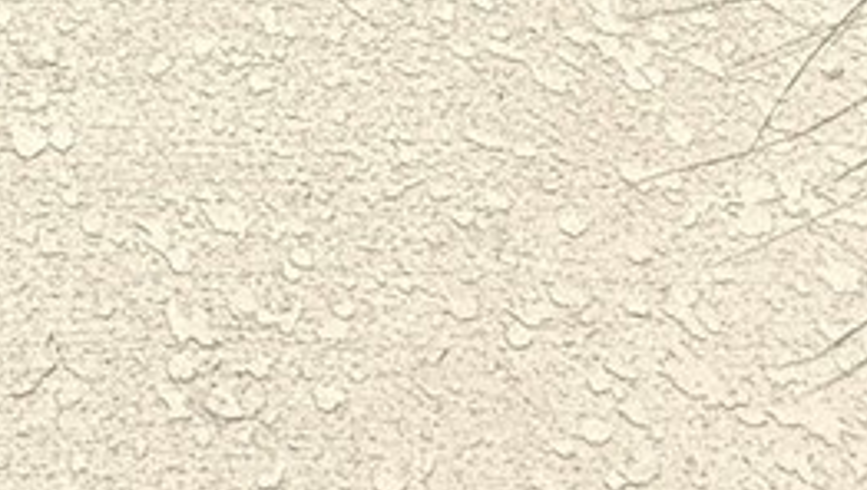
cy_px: -1066
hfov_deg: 21.7
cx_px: -76
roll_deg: +0.8
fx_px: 2140
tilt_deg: -17.4
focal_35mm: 93
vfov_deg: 9.5
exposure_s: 1/2024
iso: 50
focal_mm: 2.22
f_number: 2.2
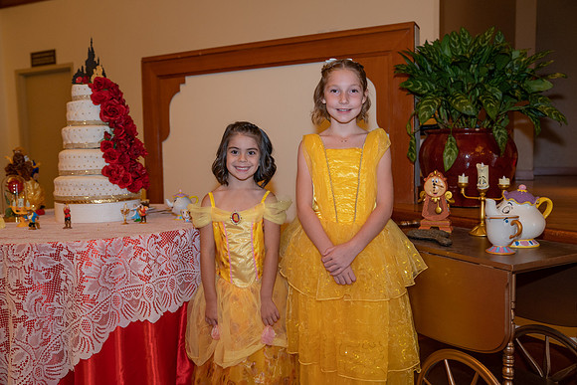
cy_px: 192
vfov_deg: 43.6
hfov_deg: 61.9
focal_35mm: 30
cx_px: 288
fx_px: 481
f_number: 2.8
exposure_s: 1/200
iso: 800
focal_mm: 30
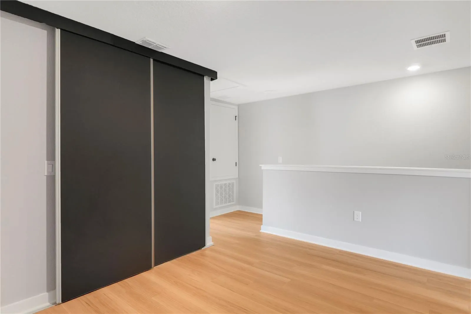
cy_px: 157
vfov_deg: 67.4
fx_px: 235
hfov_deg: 90.0
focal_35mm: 18
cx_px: 236
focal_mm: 12
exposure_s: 1/30
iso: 200
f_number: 2
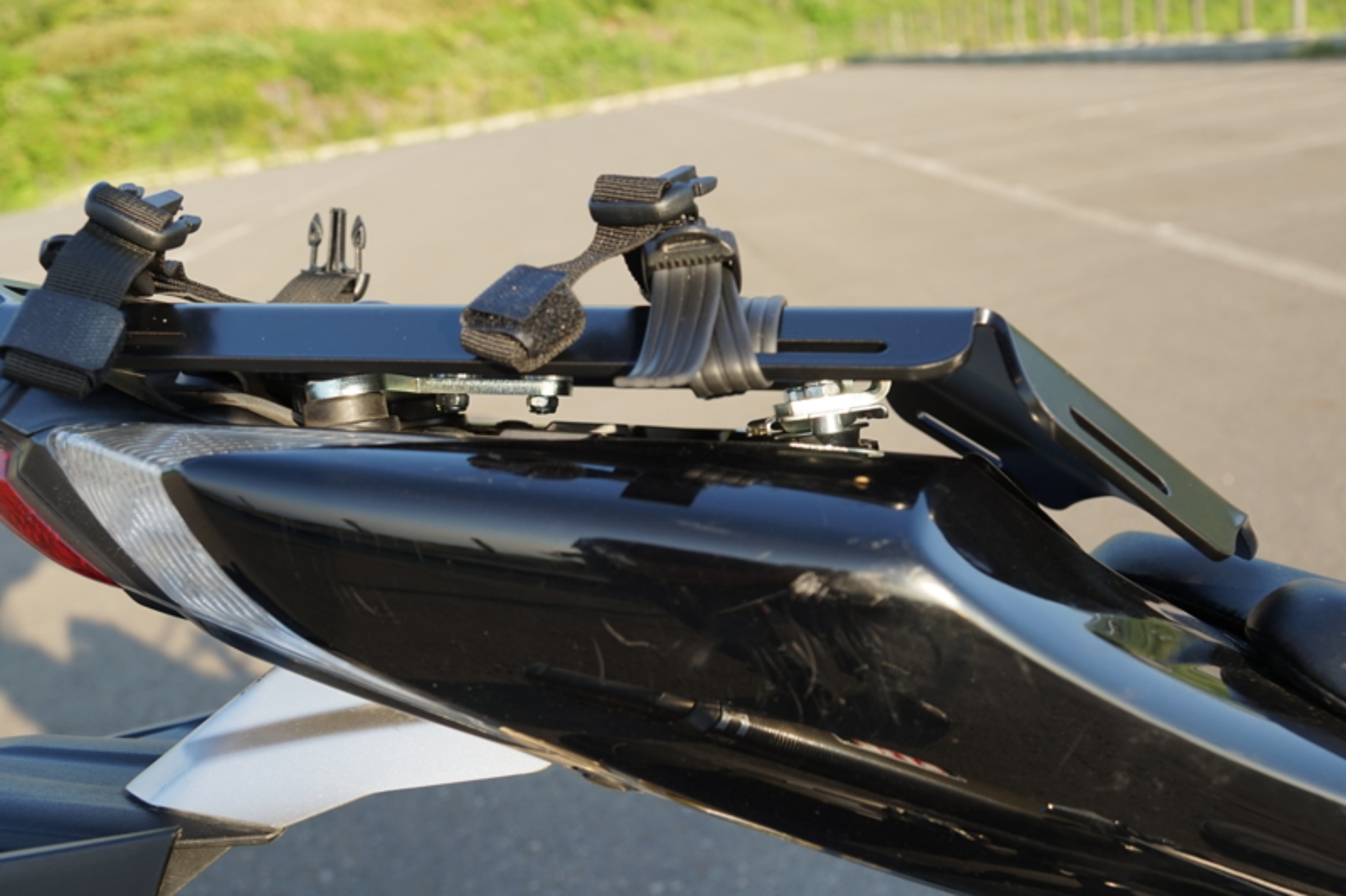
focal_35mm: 43
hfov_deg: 45.4
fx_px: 1607
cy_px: 448
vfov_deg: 31.2
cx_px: 673
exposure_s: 1/80
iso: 100
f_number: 7.1
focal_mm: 29
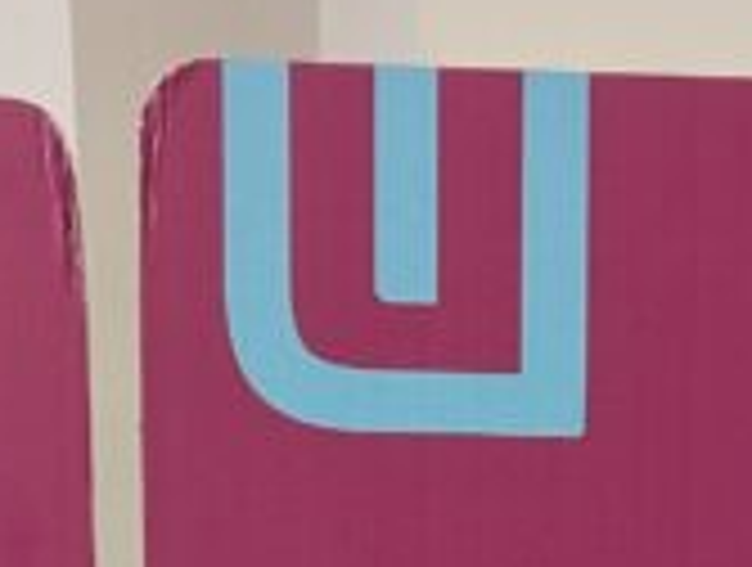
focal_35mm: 147
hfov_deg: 13.2
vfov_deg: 8.7
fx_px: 3200
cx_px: 734
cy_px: 1604
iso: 104
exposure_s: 1/100
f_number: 1.68
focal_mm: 6.9
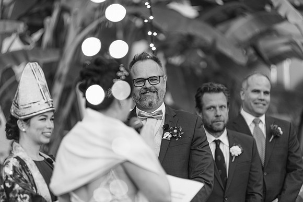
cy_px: 101
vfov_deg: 6.9
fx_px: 1684
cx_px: 152
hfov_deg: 10.3
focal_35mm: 200
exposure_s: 1/125
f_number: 2.8
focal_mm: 200
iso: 250
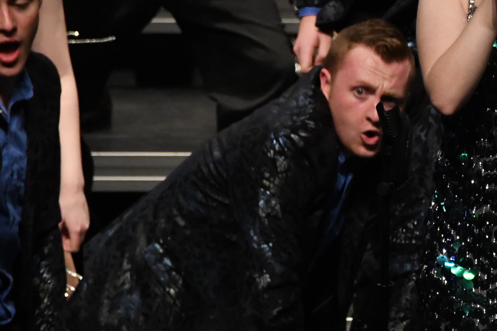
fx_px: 16538
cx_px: 457
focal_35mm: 1198
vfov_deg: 1.1
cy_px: 65
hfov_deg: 1.7
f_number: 5.6
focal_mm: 300
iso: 5000
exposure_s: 1/400
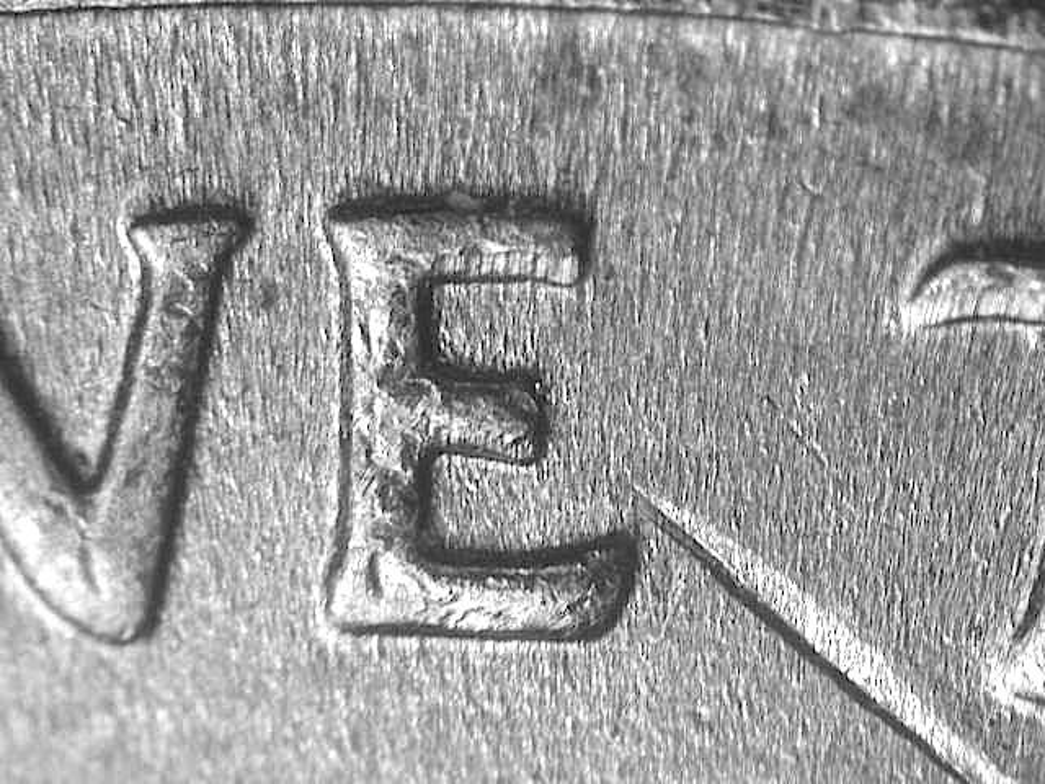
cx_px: 522
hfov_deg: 12.8
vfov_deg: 9.6
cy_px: 392
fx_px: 4649
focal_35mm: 154
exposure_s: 1/6.7
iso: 100
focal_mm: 32
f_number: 5.1
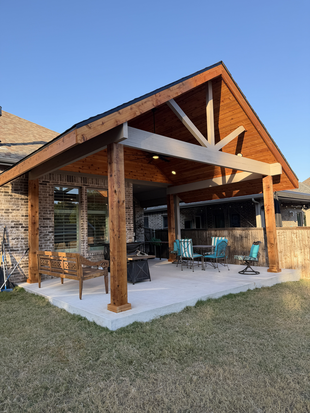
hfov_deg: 56.8
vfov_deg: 71.6
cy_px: 206
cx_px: 155
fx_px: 287
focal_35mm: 24
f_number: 1.78
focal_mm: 6.76
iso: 80
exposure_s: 1/920
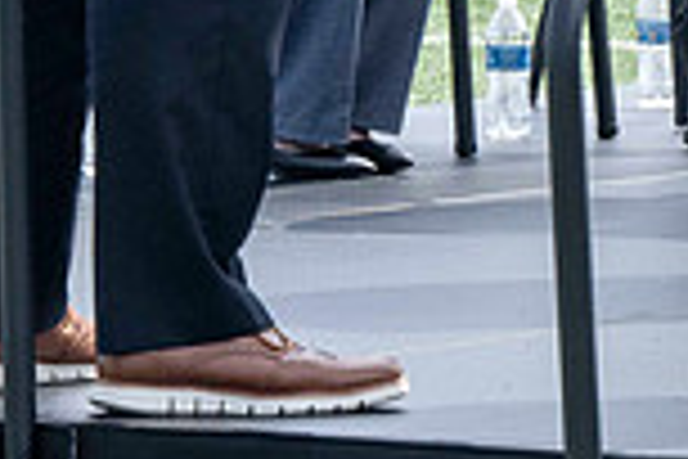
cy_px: -990
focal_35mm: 491
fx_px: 9383
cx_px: 76
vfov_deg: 2.8
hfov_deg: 4.2
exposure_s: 1/250
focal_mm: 70
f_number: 13
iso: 200
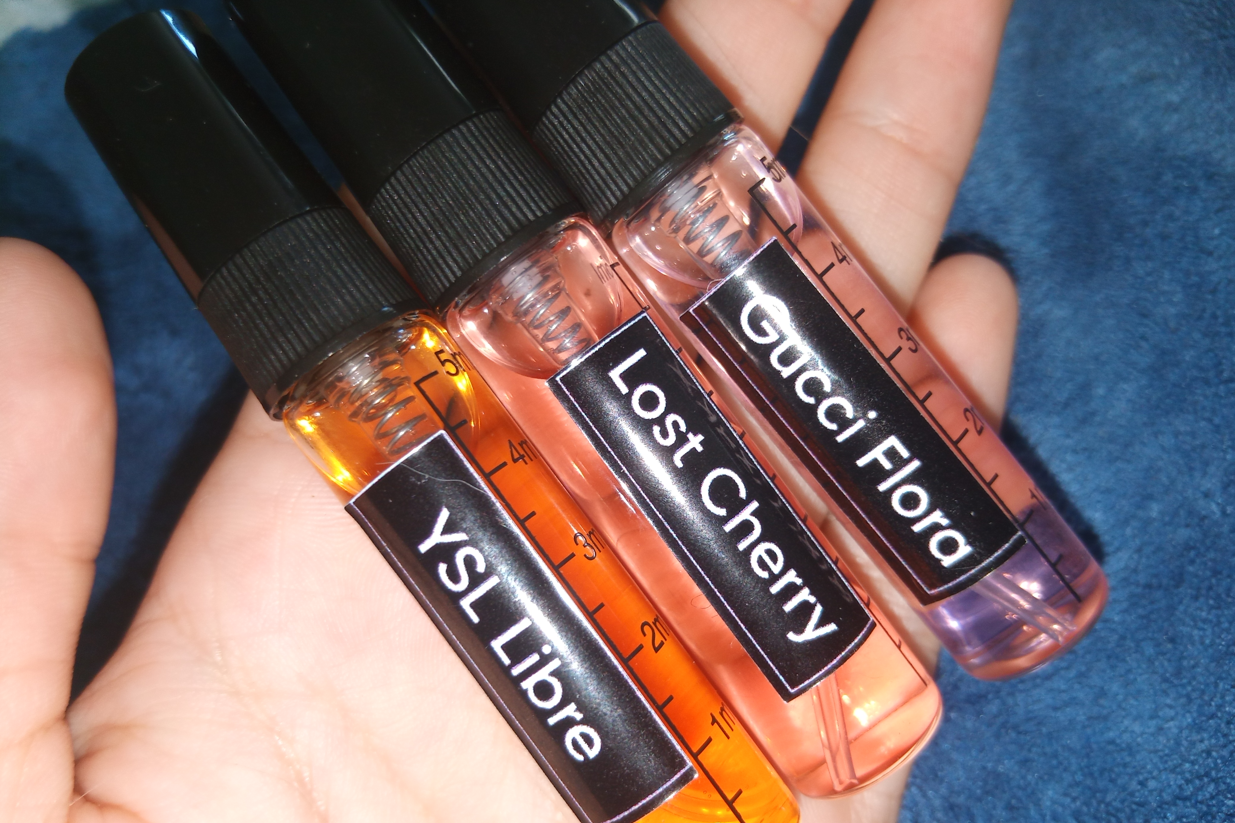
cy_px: 457
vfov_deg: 53.0
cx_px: 619
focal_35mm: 24
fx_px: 823
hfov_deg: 73.7
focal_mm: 3.64
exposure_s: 1/100
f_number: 1.8
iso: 254
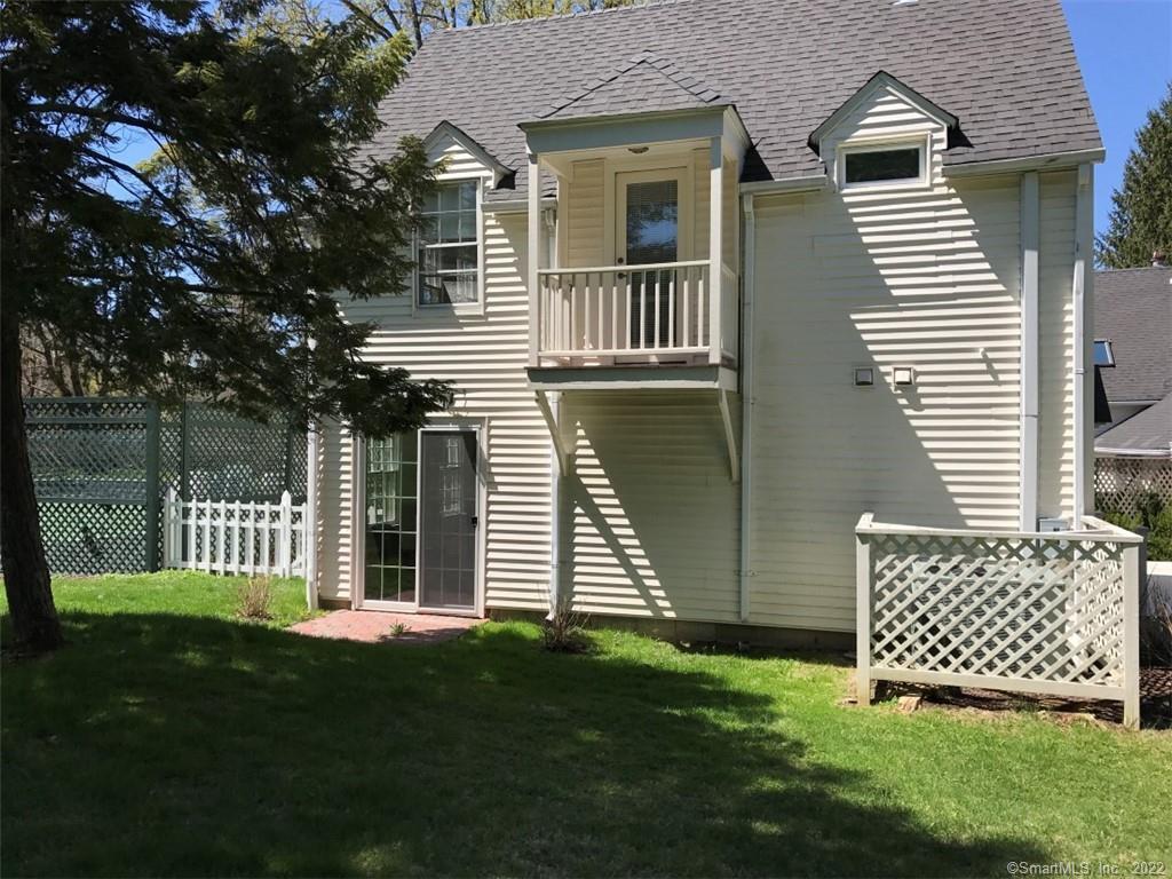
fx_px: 948
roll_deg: -0.9
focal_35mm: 28
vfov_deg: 49.7
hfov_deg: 63.4
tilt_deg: -0.5
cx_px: 586
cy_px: 440
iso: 20
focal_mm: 3.99
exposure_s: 1/2128
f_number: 1.8
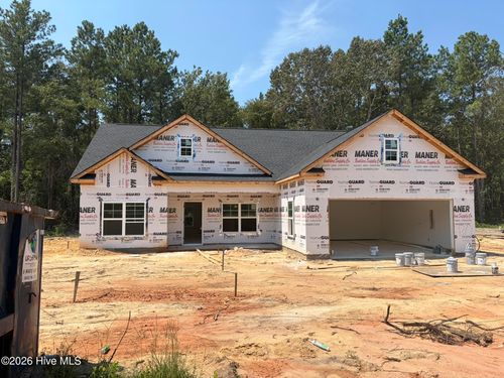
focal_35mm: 26
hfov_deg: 67.3
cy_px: 189
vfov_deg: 53.1
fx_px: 379
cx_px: 252
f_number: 1.6
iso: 50
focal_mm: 5.96
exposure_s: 1/3448
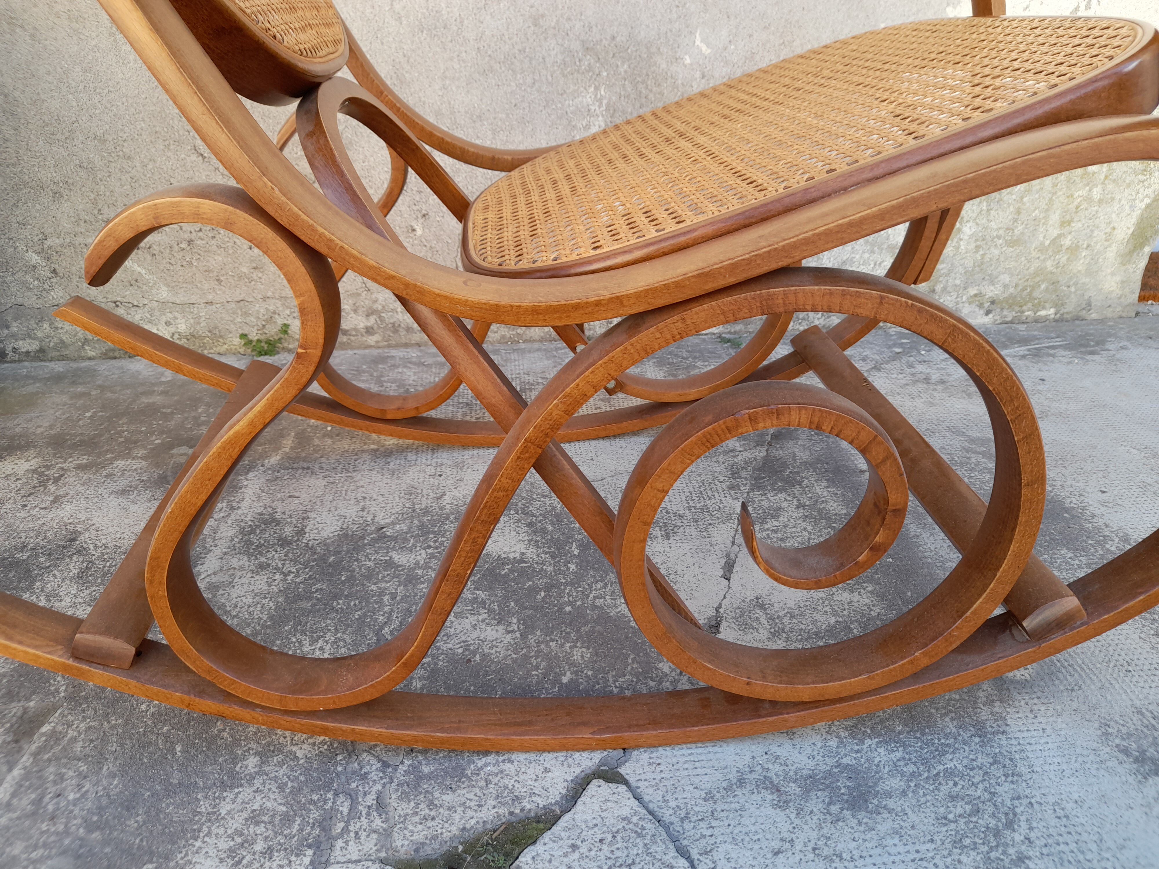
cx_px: 580
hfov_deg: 69.4
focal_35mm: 25
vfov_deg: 54.9
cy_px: 434
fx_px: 837
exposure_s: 1/100
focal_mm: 4.6
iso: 32
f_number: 2
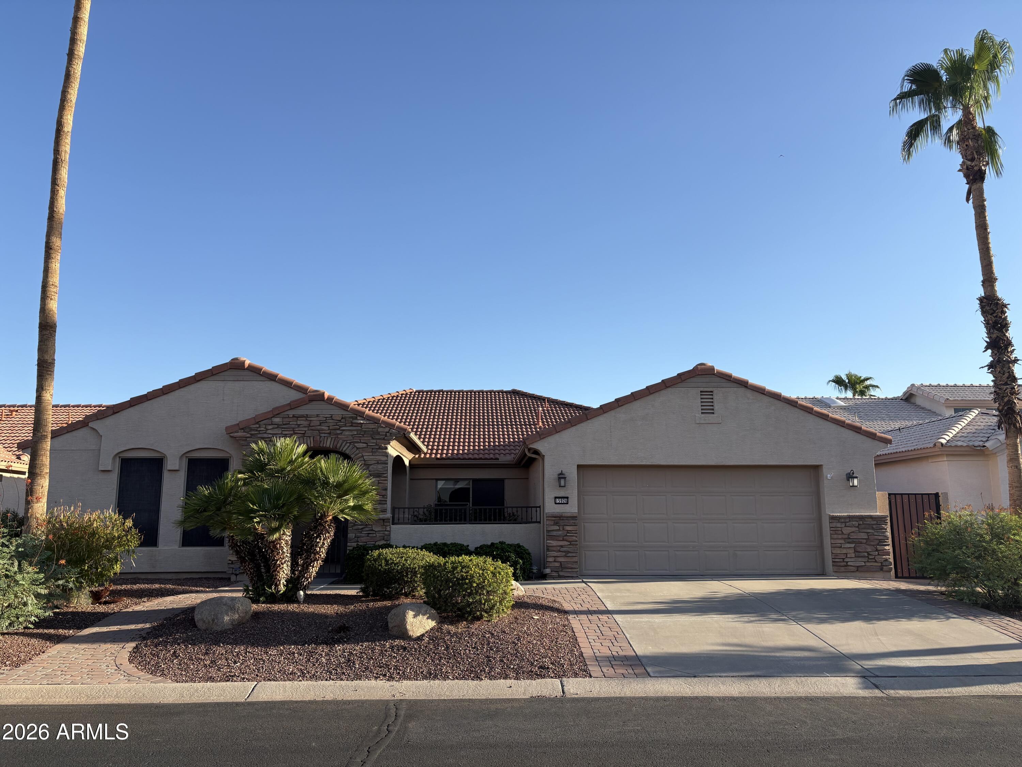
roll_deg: +0.8
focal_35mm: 26
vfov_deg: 53.1
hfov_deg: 67.3
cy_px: 384
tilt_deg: +9.7
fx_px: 768
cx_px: 511
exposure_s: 1/2364
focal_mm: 5.96
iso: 50
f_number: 1.6
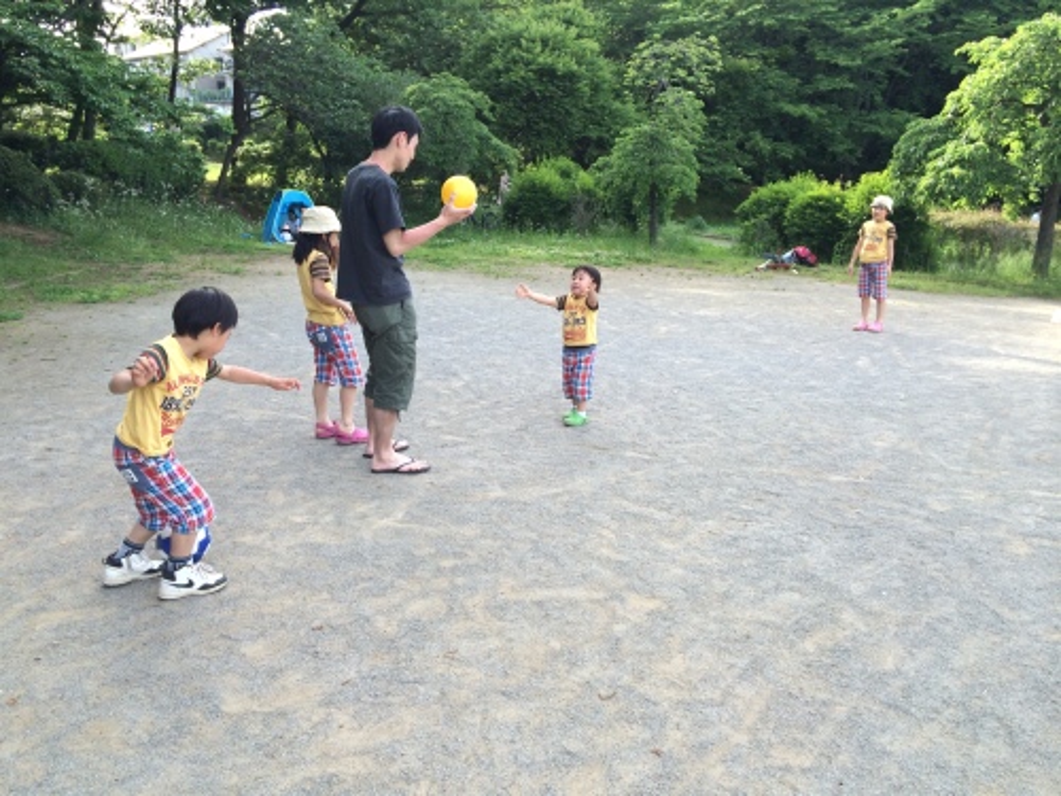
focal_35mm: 30
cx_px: 530
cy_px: 398
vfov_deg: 46.8
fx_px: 920
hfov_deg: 60.0
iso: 32
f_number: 2.2
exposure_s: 1/311
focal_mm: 4.12
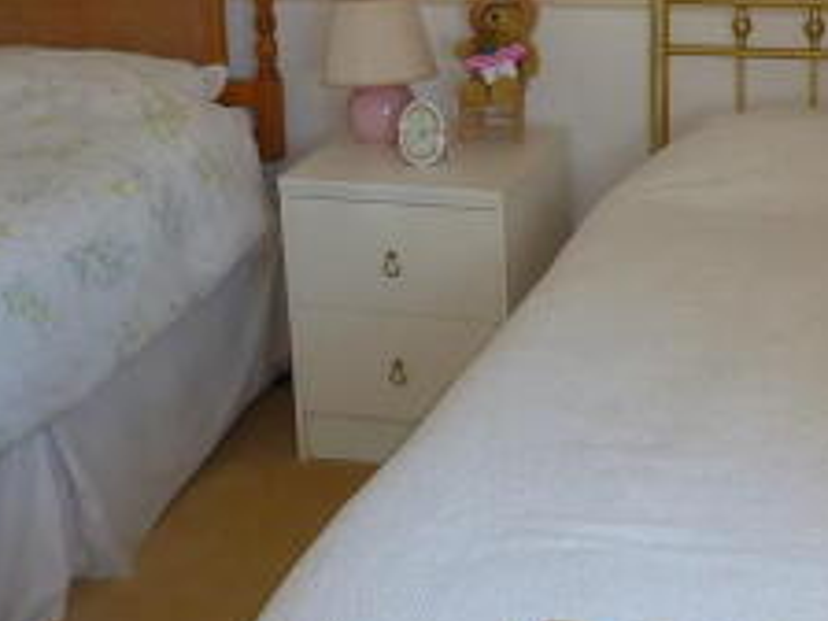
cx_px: 567
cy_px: 124
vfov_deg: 22.3
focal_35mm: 65
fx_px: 1555
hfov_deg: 29.6
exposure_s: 1/50
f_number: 3.3
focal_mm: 4.1
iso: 100
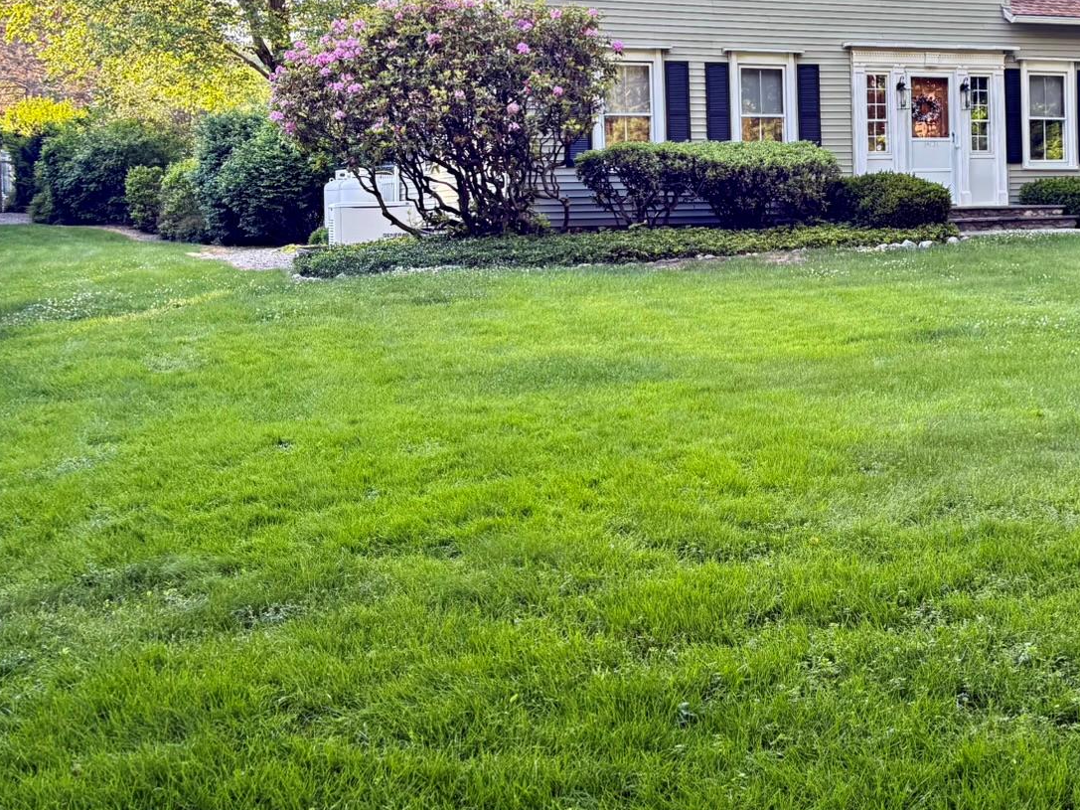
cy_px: 182
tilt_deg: +1.1
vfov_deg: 29.1
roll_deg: +1.2
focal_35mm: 49
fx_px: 1529
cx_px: 805
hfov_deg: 38.0
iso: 125
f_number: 1.6
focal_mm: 5.96
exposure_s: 1/190
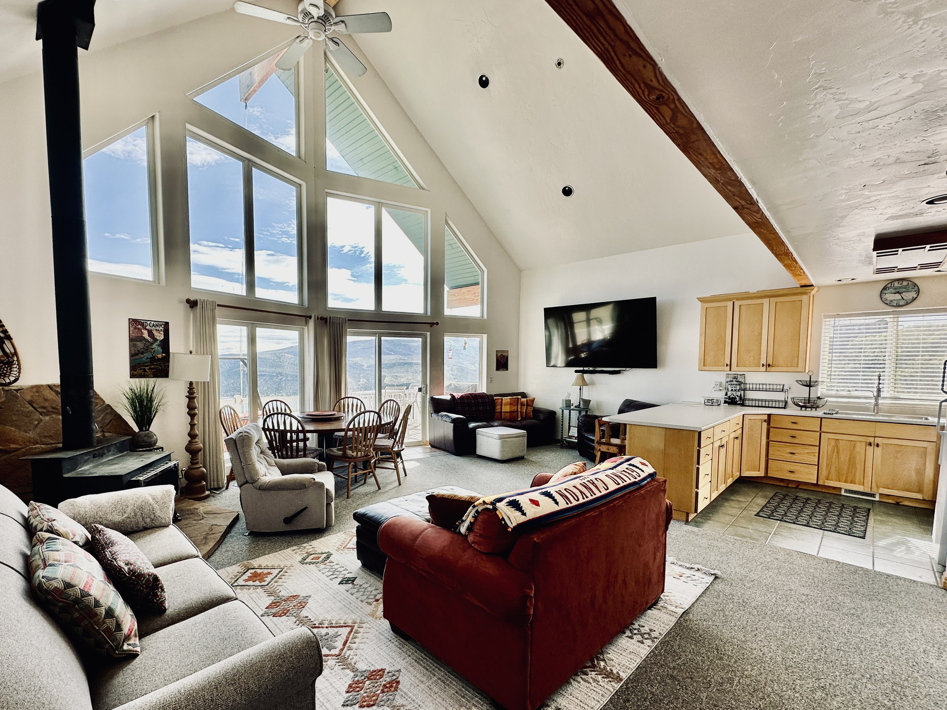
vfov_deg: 77.9
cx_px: 424
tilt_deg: -3.2
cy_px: 392
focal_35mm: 16
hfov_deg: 94.2
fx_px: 438
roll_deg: -0.4
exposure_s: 1/241
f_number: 2.2
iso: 40
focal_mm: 2.22
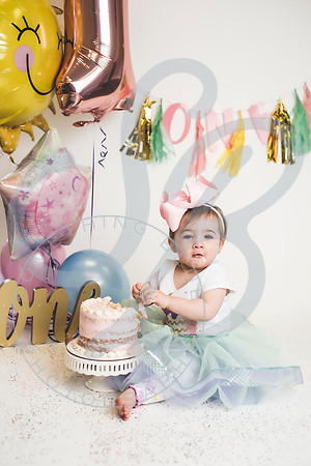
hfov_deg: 27.0
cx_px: 156
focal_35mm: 50
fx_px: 648
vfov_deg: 39.6
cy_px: 233
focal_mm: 50
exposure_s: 1/160
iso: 200
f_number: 2.8
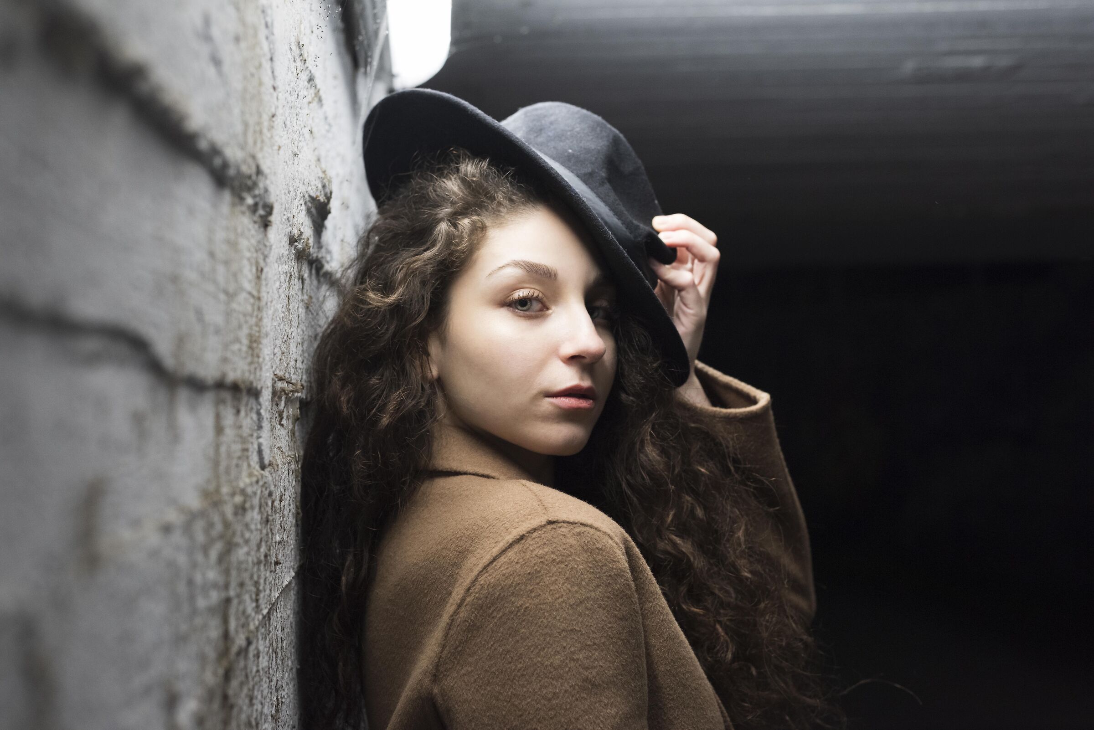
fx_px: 1520
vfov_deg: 27.0
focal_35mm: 50
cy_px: 365
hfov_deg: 39.6
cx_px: 547
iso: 1600
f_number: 4
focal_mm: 50
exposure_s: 1/100
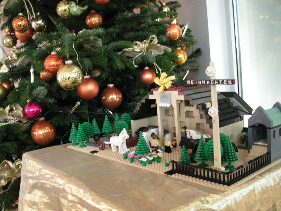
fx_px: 308
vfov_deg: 37.7
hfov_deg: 49.0
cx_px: 140
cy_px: 106
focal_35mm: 38
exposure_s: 1/20
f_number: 3.3
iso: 100
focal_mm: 6.3
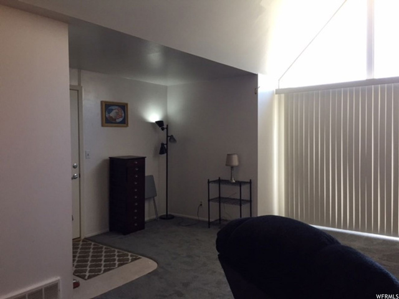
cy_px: 150
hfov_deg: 61.7
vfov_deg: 48.2
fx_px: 334
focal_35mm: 29
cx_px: 200
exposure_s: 1/30
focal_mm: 4.15
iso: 40
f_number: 2.2
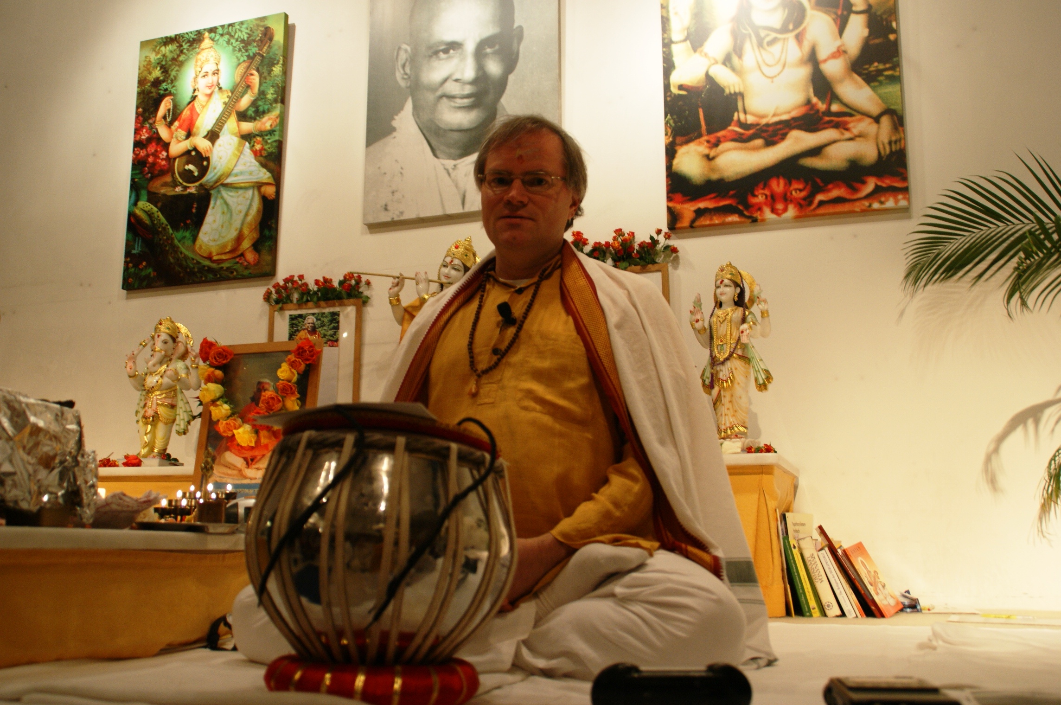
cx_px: 530
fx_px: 971
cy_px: 352
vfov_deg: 39.9
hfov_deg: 57.3
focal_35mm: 33
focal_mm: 22
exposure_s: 1/13
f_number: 3.5
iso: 400
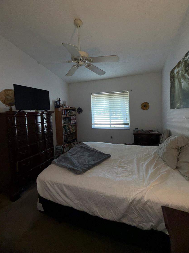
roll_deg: +1.4
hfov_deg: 81.7
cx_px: 99
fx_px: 109
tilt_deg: -3.8
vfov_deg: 98.0
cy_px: 118
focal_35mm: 15
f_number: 2.2
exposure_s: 1/120
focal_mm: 2.22
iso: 50
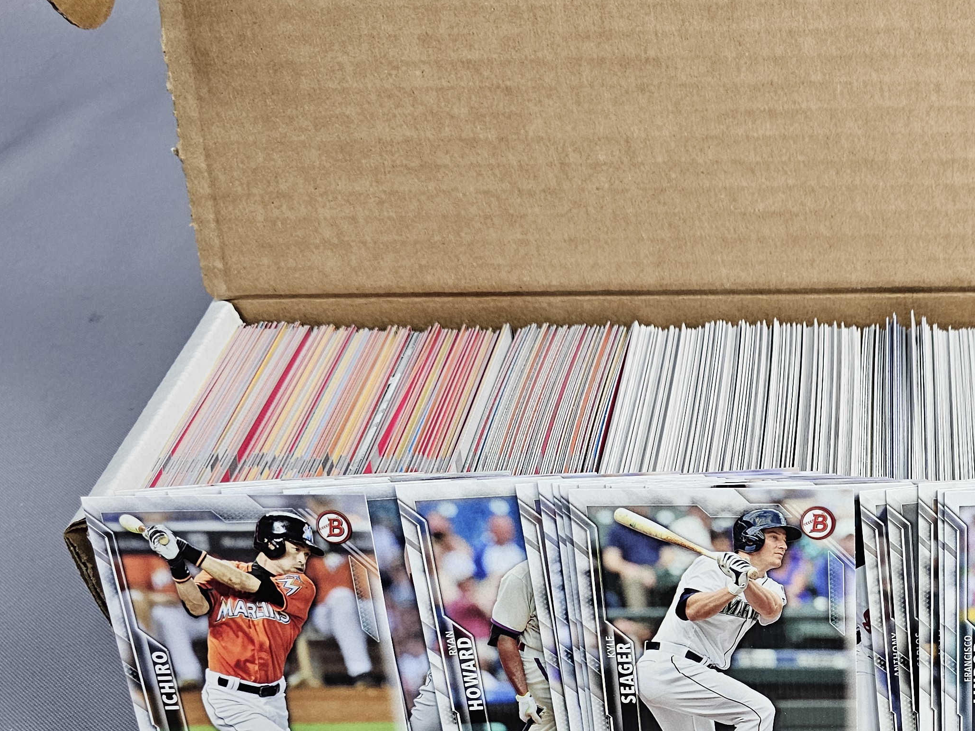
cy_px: 649
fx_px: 1267
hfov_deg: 39.1
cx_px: 876
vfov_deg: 30.8
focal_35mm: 45
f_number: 1.7
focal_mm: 6.3
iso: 200
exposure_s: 1/120
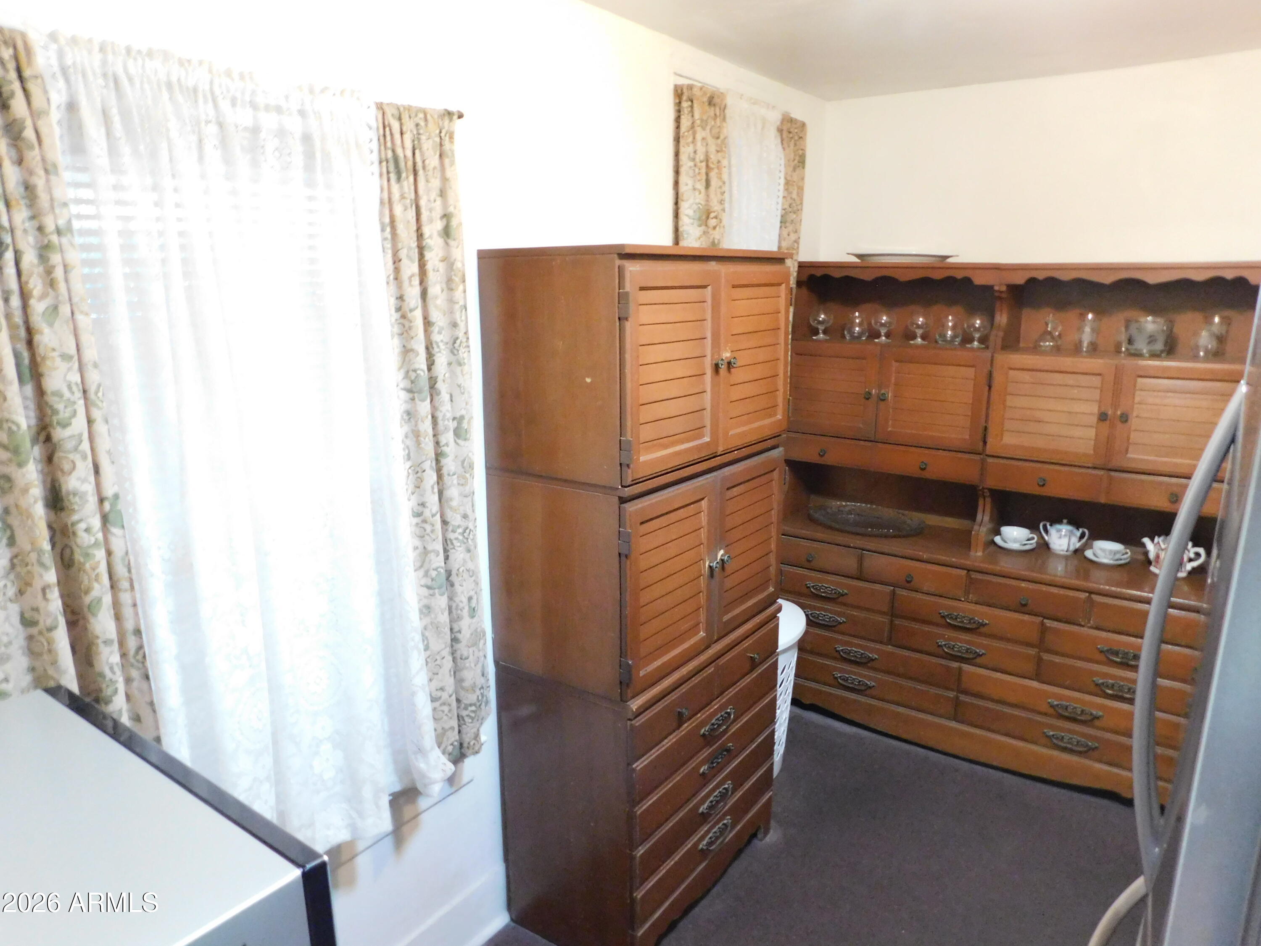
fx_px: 874
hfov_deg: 71.6
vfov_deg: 56.8
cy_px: 473
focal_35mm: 24
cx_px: 630
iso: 800
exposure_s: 1/13
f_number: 3
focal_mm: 4.1
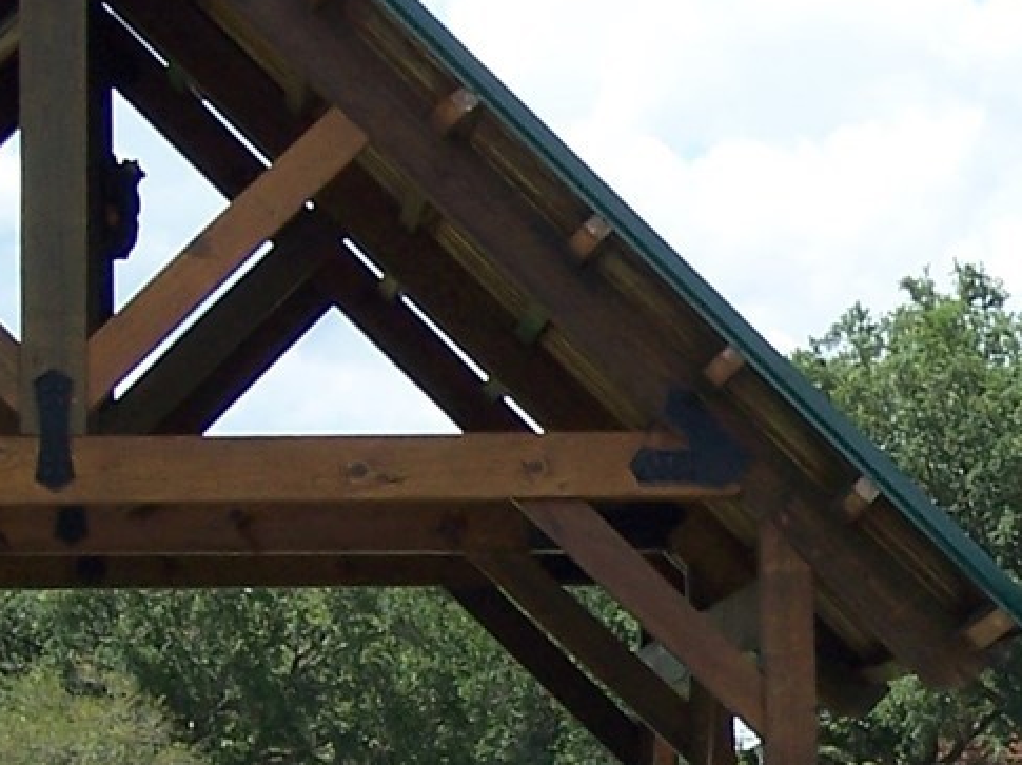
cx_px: 1262
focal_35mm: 241
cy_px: 782
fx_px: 7110
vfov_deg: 6.1
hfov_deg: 8.1
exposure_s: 1/350
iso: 80
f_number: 4.8
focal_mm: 12.1
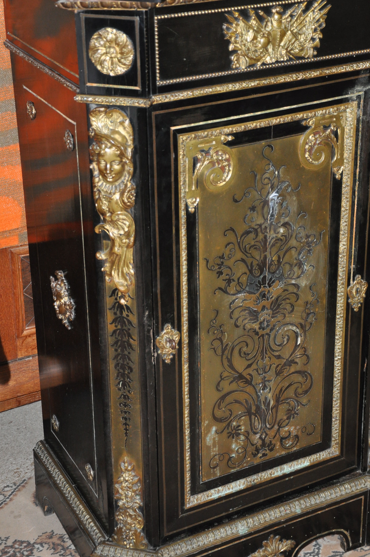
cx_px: 213
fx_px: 1097
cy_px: 242
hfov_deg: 19.1
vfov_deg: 28.5
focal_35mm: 71
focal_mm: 40
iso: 800
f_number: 4.5
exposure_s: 1/60
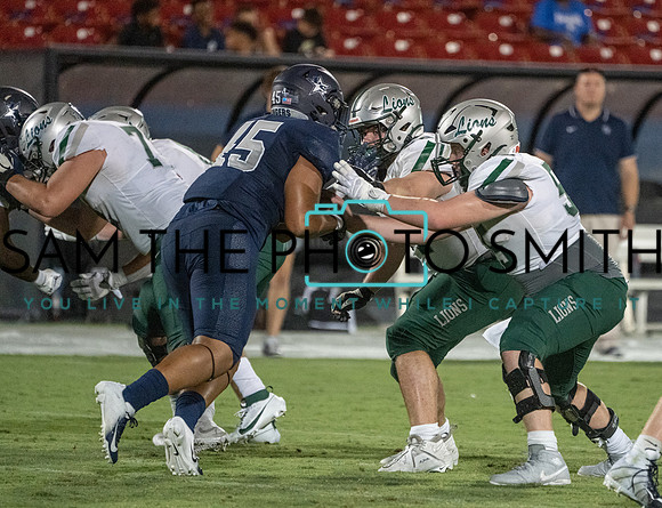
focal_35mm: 529
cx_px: 455
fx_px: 10203
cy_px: 253
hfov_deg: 3.7
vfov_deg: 2.9
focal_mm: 400
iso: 10000
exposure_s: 1/1000
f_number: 5.6
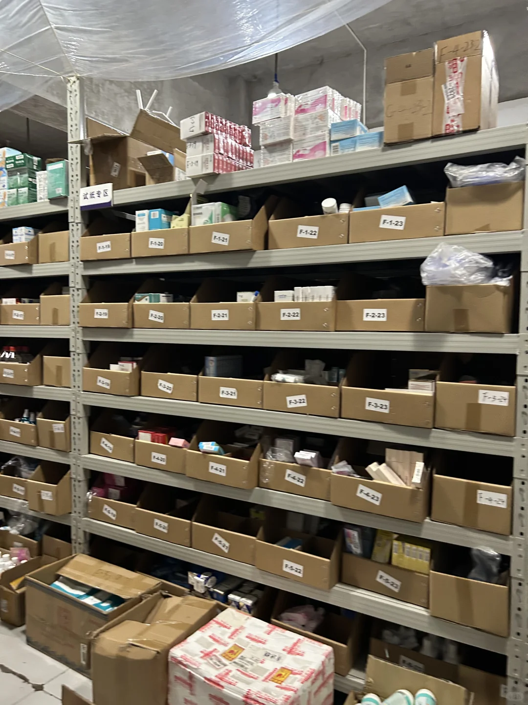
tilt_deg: -2.1
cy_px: 352
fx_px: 529
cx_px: 264
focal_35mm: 26
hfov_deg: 53.1
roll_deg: +0.3
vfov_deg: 67.3
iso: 320
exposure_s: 1/50
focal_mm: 5.7
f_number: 1.5
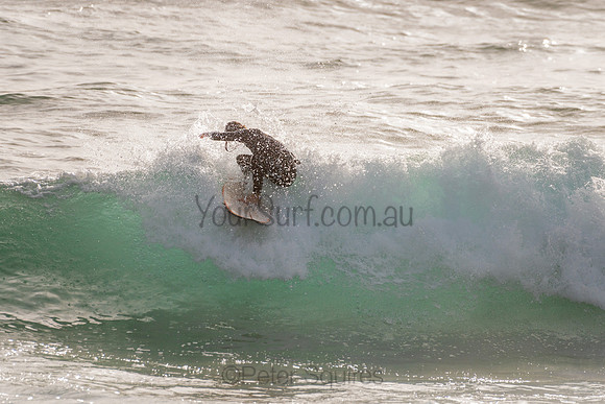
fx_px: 10302
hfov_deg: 3.4
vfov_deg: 2.2
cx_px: 295
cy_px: 196
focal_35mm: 613
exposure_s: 1/2000
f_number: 7.1
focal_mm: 500
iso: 64
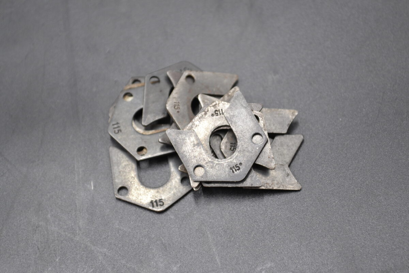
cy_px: 136
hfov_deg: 24.6
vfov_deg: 16.6
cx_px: 204
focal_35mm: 82
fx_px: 937
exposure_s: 1/30
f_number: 5.6
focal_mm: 55
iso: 400
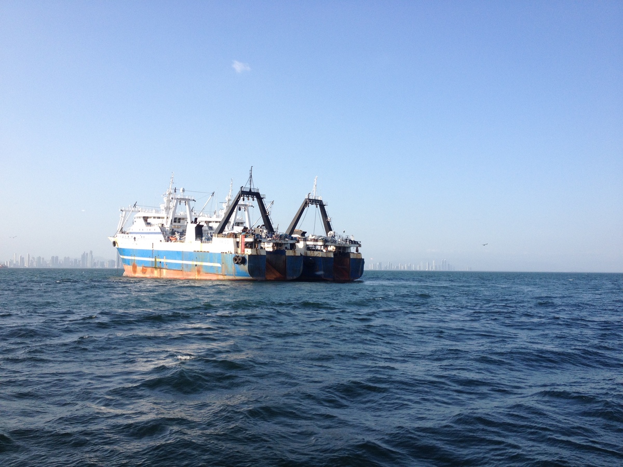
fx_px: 630
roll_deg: -0.5
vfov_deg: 40.7
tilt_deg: +3.3
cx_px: 312
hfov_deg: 52.6
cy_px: 234
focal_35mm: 35
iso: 50
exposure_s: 1/1227
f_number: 2.4
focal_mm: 4.28
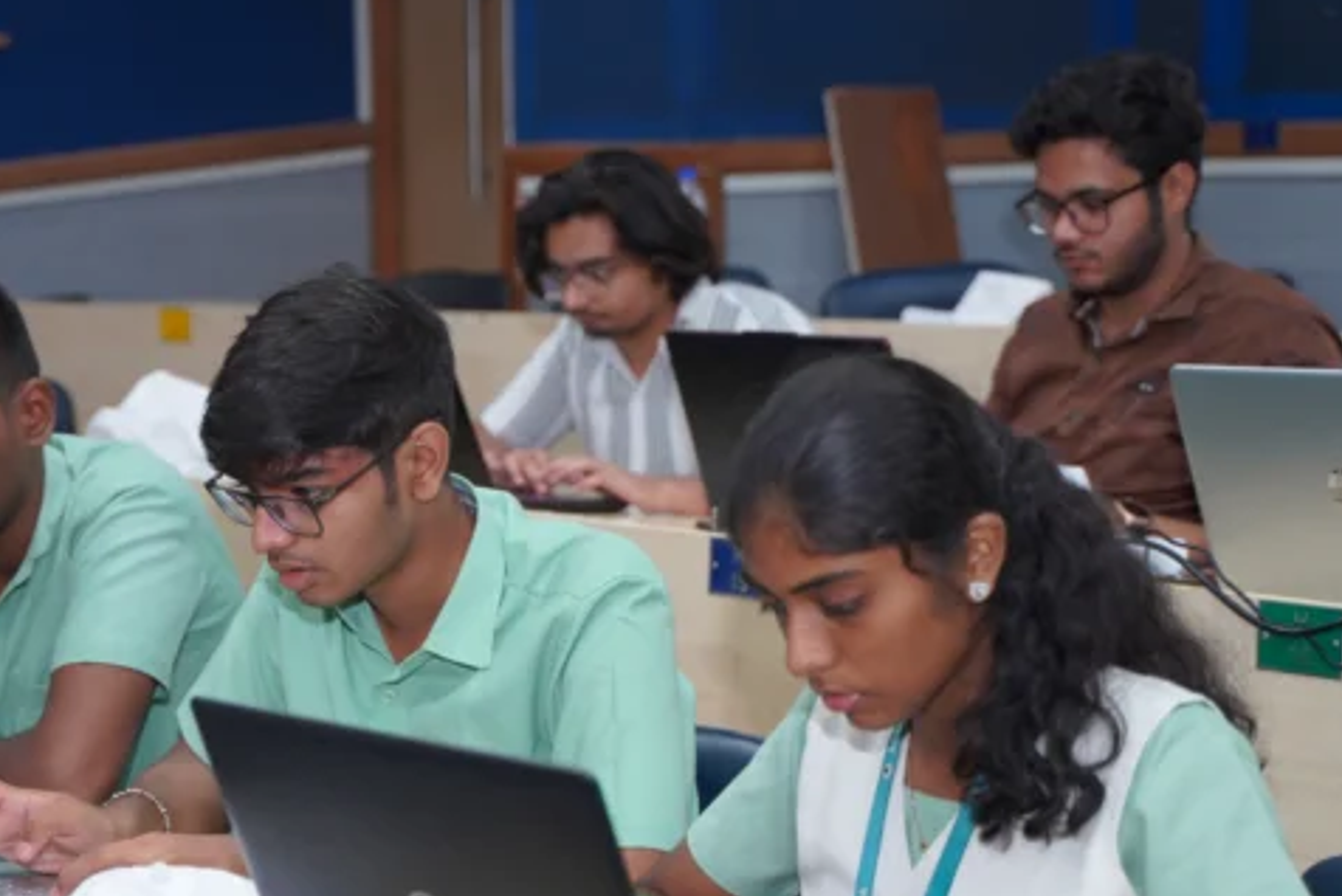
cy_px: 651
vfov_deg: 17.2
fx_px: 2947
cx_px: 358
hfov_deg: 25.4
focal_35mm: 79
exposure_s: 1/200
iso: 1250
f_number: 2.8
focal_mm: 49
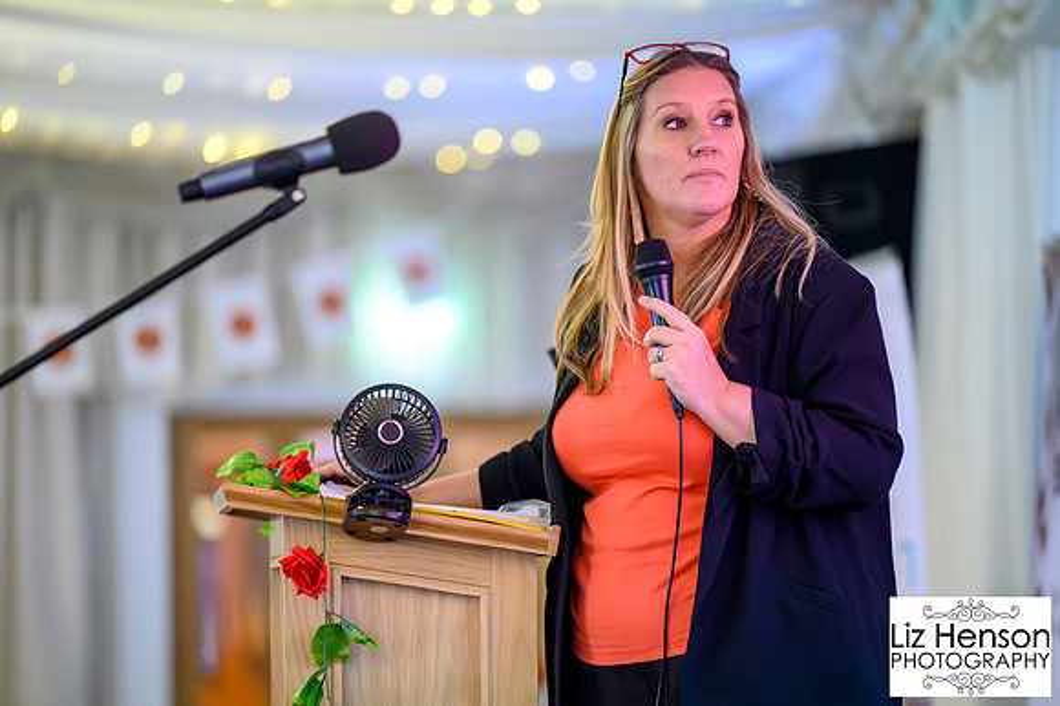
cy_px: 353
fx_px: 5885
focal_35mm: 200
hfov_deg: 10.3
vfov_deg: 6.9
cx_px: 530
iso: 12800
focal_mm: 200
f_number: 2.8
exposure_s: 1/200
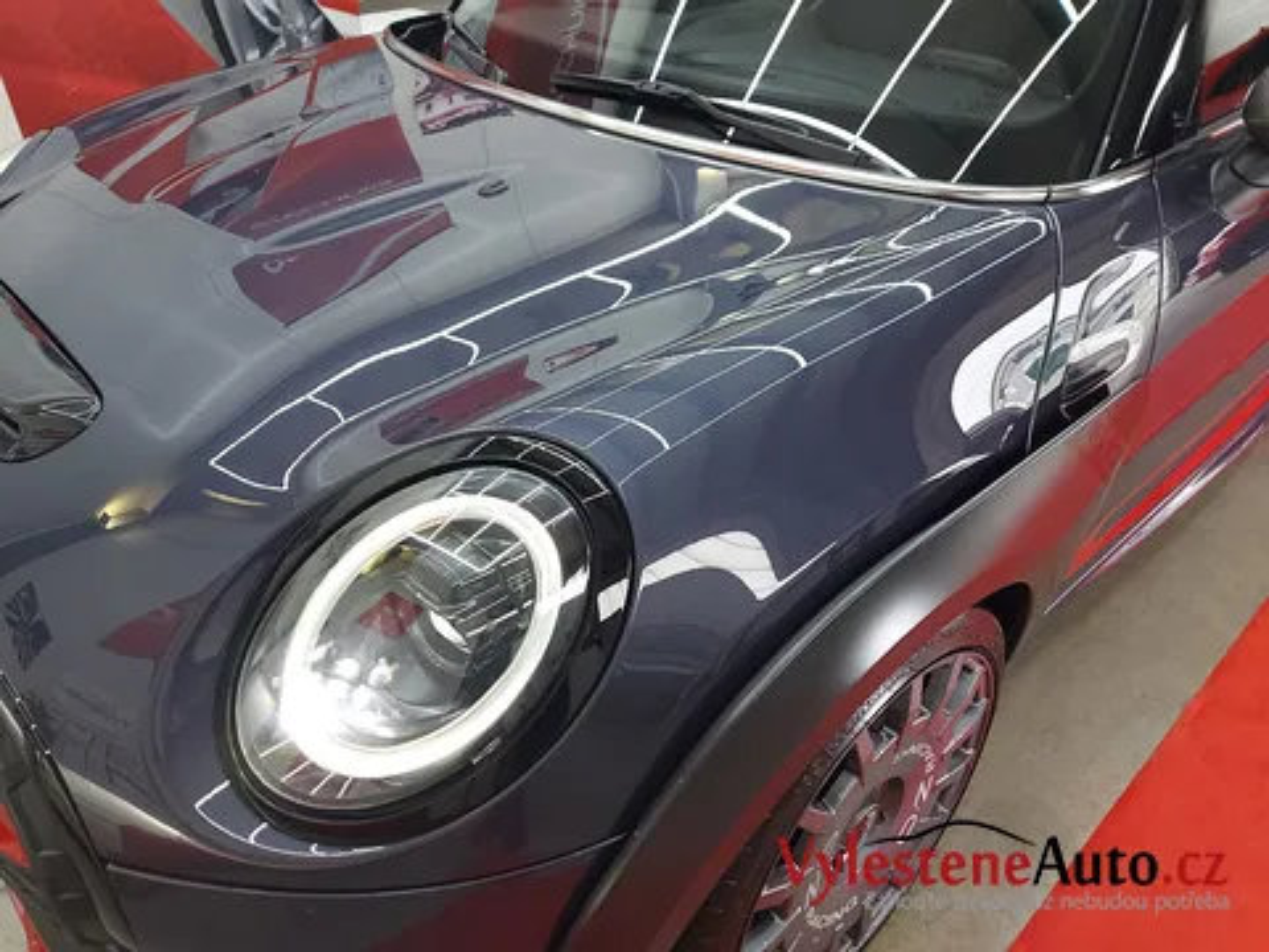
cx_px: 634
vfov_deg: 56.8
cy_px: 476
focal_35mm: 24
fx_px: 880
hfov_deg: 71.6
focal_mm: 5.23
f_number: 1.8
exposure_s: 1/50
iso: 125
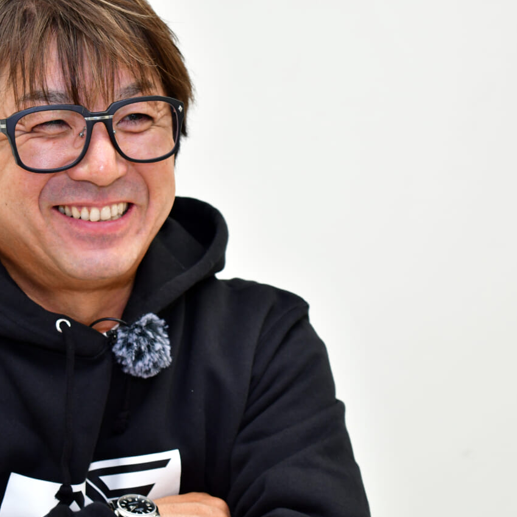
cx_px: 243
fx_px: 1774
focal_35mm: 105
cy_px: 259
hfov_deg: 16.6
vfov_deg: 16.6
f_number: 5.6
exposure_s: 1/100
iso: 800
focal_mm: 55
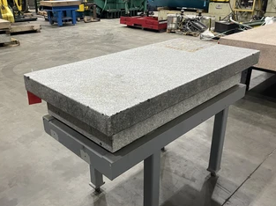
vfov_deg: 44.1
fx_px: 255
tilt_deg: -22.5
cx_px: 130
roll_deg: -0.5
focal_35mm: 32
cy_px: 105
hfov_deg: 56.8
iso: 320
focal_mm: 5.1
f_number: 1.6
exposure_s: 1/60
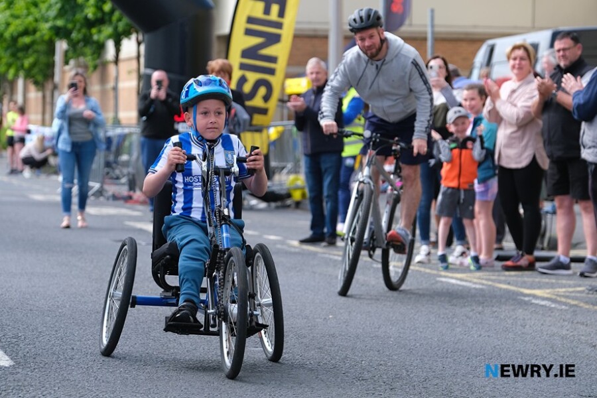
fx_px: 2255
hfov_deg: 15.1
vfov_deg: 10.1
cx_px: 298
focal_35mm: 136
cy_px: 199
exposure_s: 1/1250
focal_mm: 90.6
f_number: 3.6
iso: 400
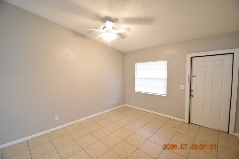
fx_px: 100
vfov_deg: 77.3
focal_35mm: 15
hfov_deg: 100.4
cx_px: 120
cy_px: 80
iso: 800
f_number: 3.5
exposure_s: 1/30
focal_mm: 10
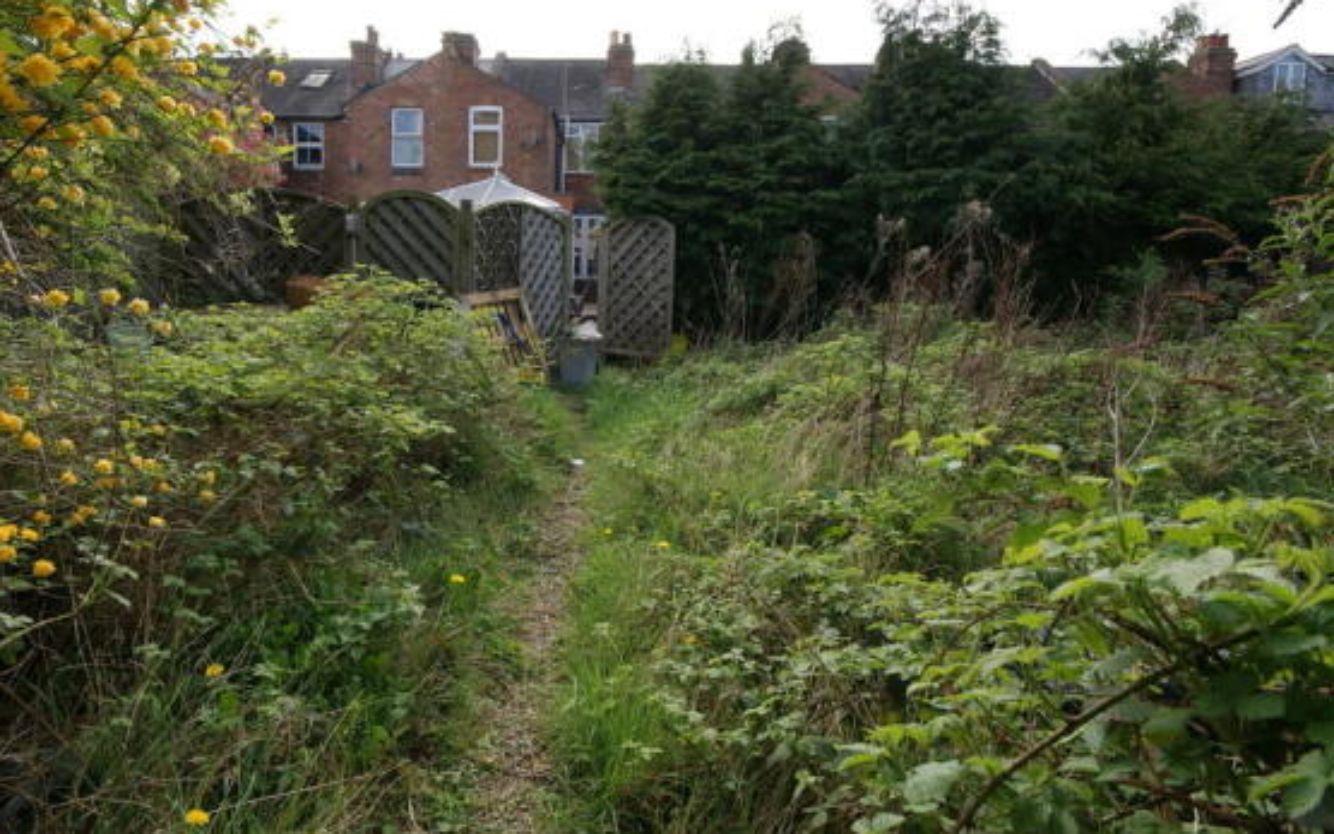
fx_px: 654
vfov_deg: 64.3
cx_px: 571
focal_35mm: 18
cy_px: 323
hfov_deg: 90.5
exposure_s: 1/80
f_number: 9
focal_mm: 10
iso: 100
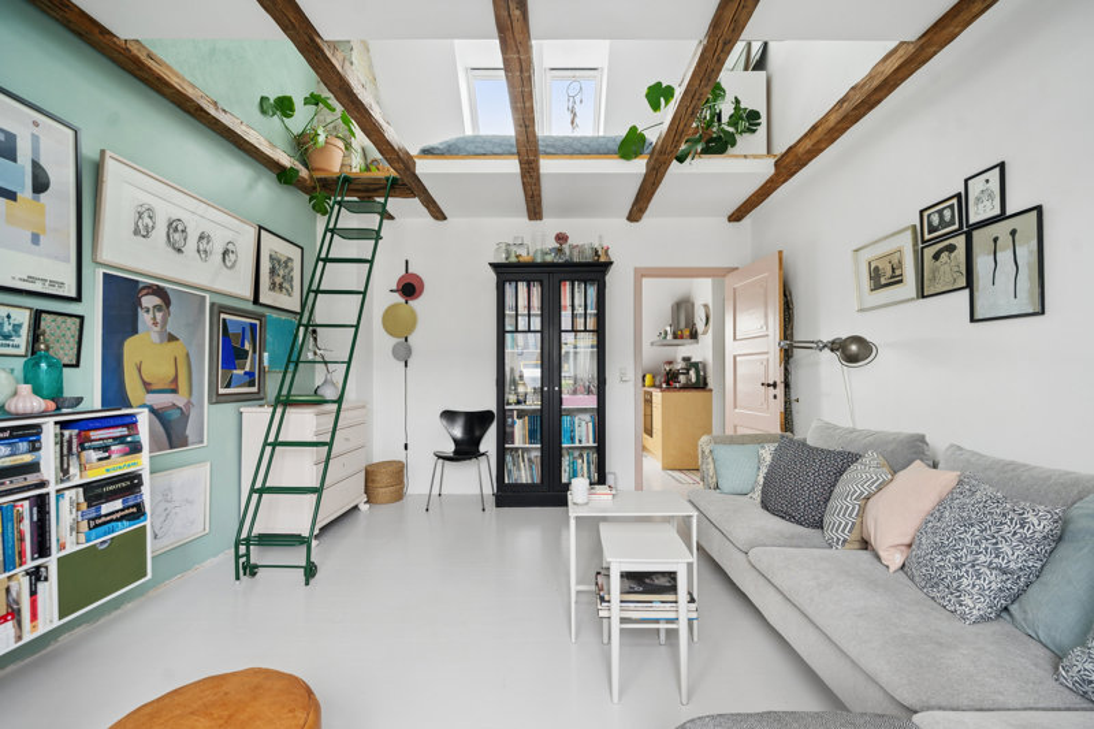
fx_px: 425
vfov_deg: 81.2
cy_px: 364
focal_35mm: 14
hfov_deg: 104.3
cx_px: 547
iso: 200
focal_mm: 14
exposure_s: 1/50
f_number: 5.6
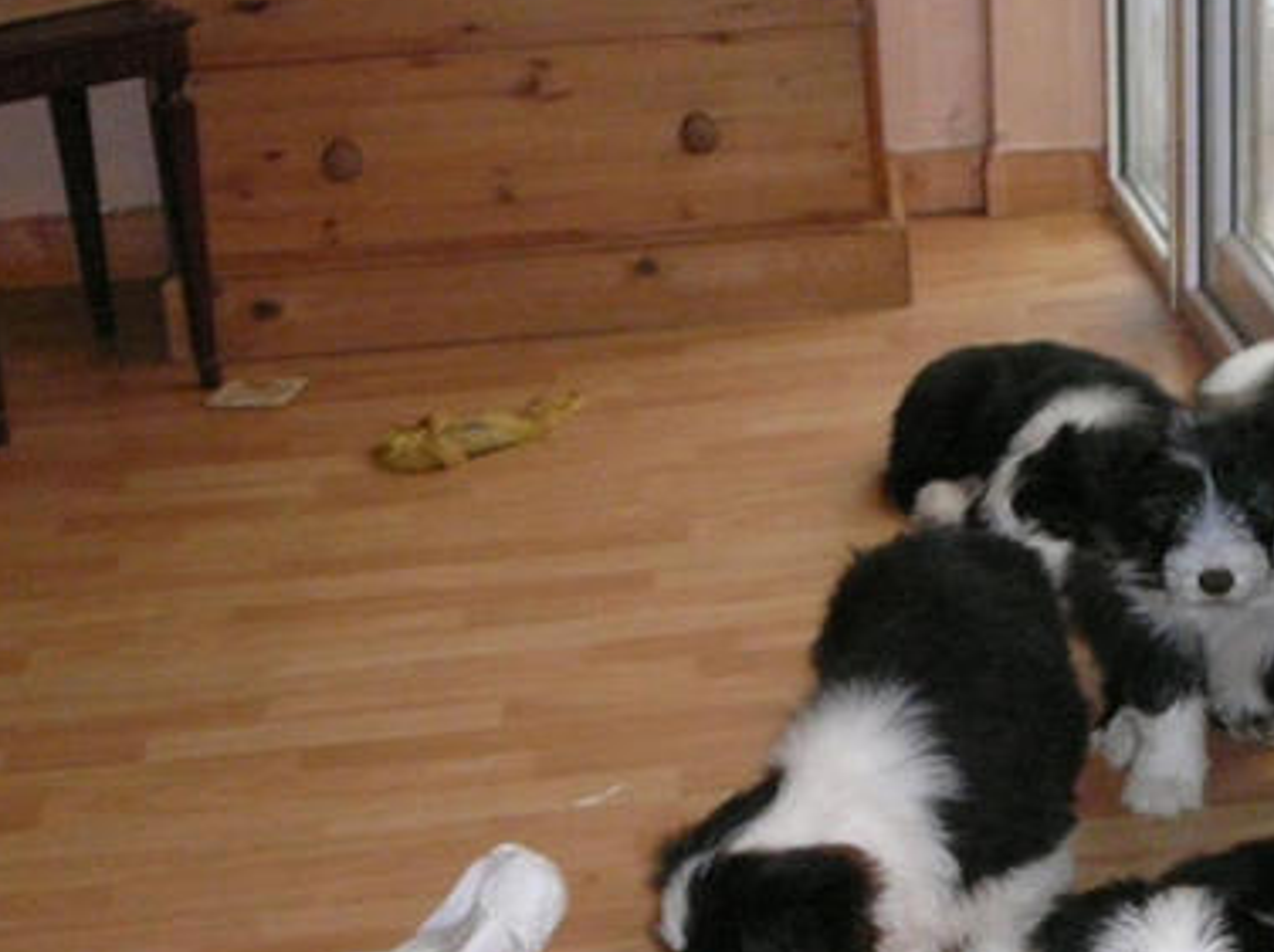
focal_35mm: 85
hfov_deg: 22.8
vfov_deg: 17.2
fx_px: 3124
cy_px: 698
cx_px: 996
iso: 400
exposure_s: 1/30
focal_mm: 7.8
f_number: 3.4
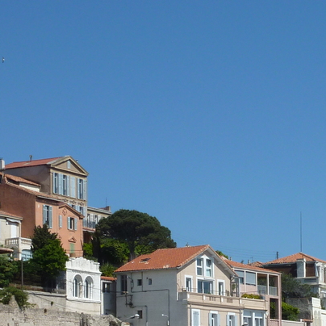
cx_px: 219
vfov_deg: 13.7
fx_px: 1343
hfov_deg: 13.8
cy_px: 321
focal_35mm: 126
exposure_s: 1/500
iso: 80
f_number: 5.6
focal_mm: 7.9
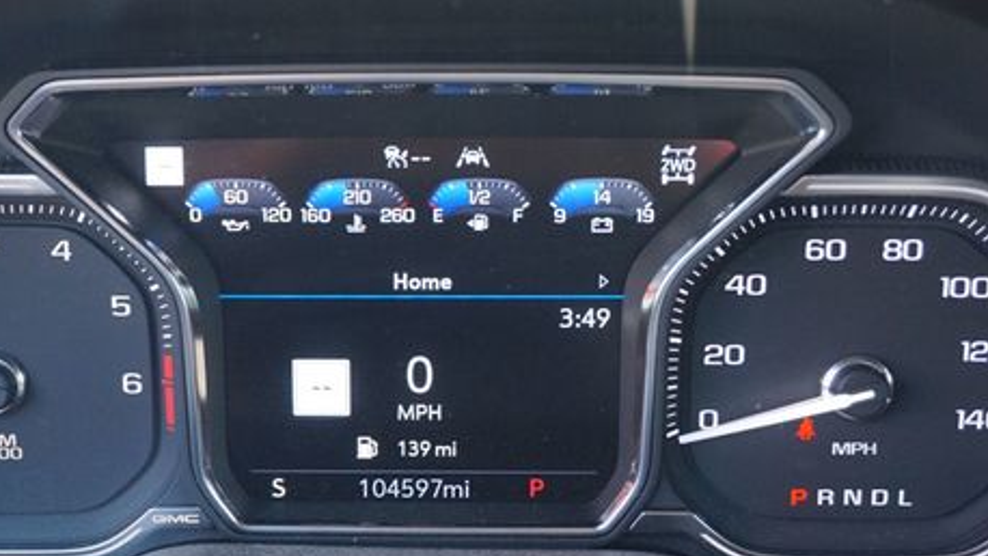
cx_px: 403
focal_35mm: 57
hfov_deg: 36.5
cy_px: 284
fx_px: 1494
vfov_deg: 21.1
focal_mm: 26
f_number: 4.5
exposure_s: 1/60
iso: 800
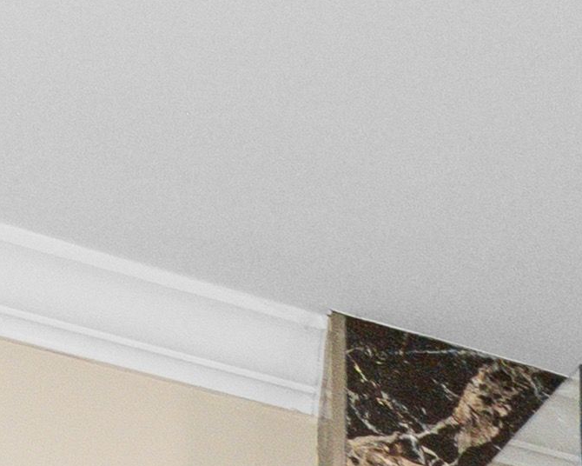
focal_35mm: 117
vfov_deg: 10.3
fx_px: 2015
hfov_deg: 8.2
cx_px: 2320
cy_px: 1319
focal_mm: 10
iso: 100
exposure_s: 1/8
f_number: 4.5
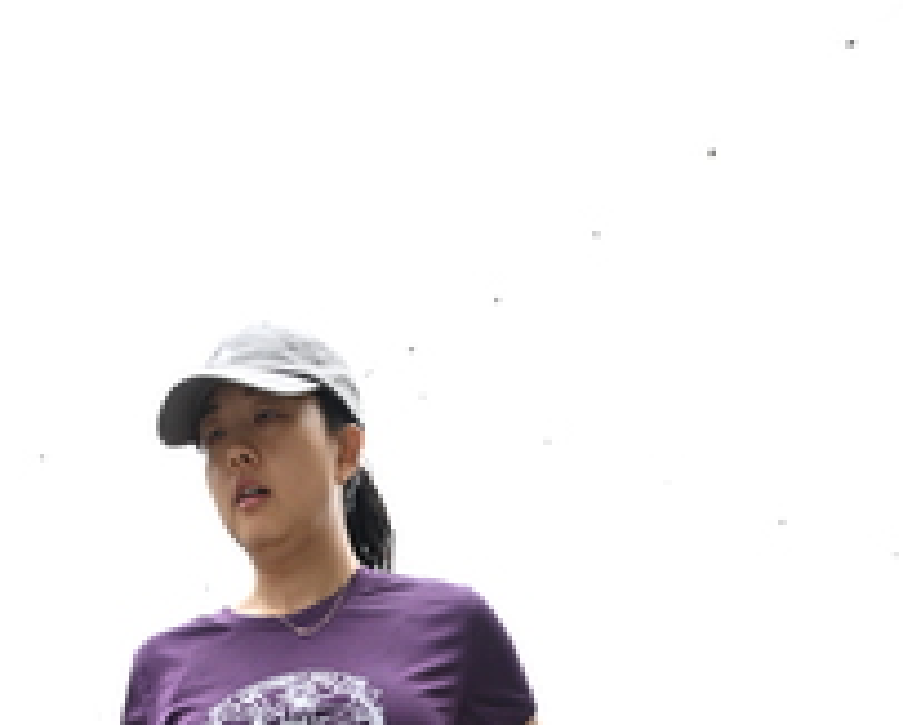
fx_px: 1633
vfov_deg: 20.3
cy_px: 1174
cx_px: 505
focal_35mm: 61
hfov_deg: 30.9
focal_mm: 24
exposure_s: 1/640
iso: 2000
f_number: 4
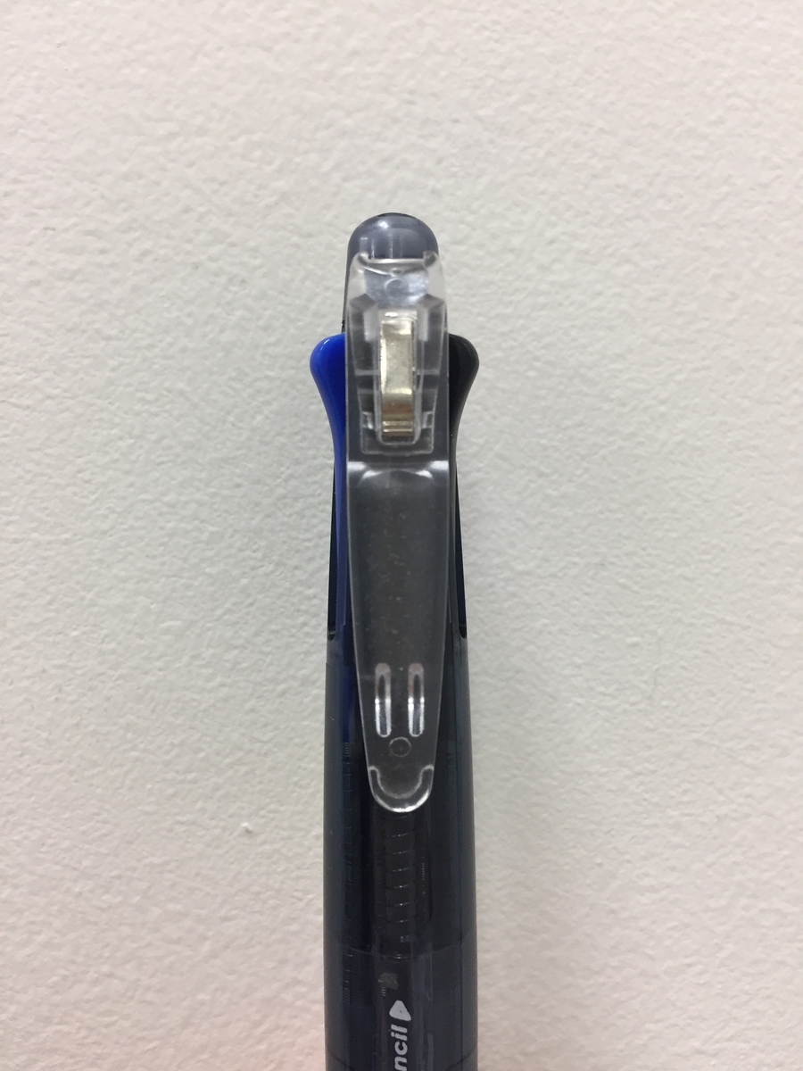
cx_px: 402
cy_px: 536
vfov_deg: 61.7
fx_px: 897
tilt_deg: -2.5
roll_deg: +0.2
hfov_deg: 48.2
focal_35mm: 29
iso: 40
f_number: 2.2
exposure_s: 1/30
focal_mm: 4.15
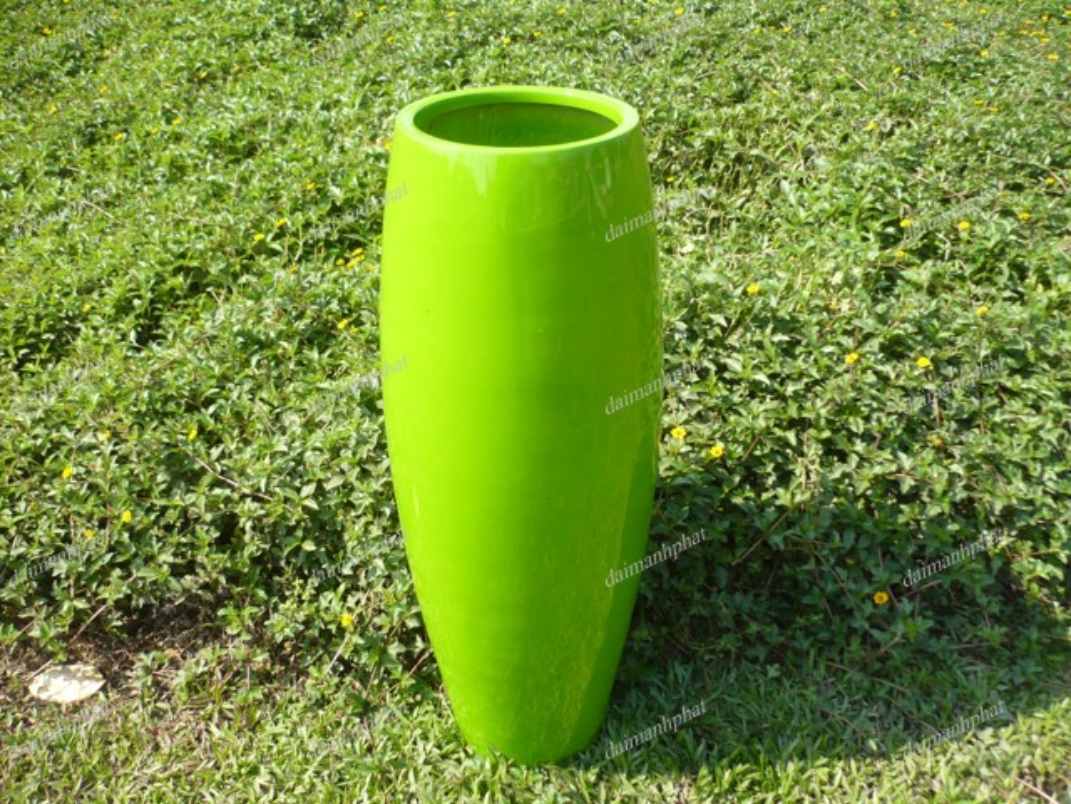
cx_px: 536
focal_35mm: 35
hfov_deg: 52.6
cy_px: 402
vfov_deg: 40.7
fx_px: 1083
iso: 100
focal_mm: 5.8
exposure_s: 1/500
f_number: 2.8
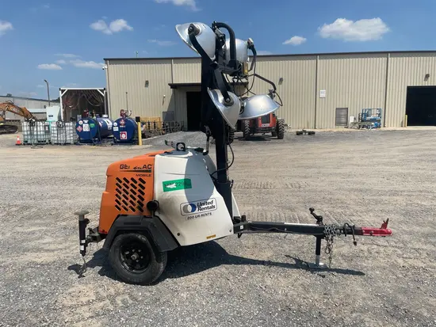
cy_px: 164
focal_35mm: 26
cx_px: 218
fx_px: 328
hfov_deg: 67.3
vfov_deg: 53.1
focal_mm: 4.2
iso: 50
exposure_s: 1/7813
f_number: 1.6
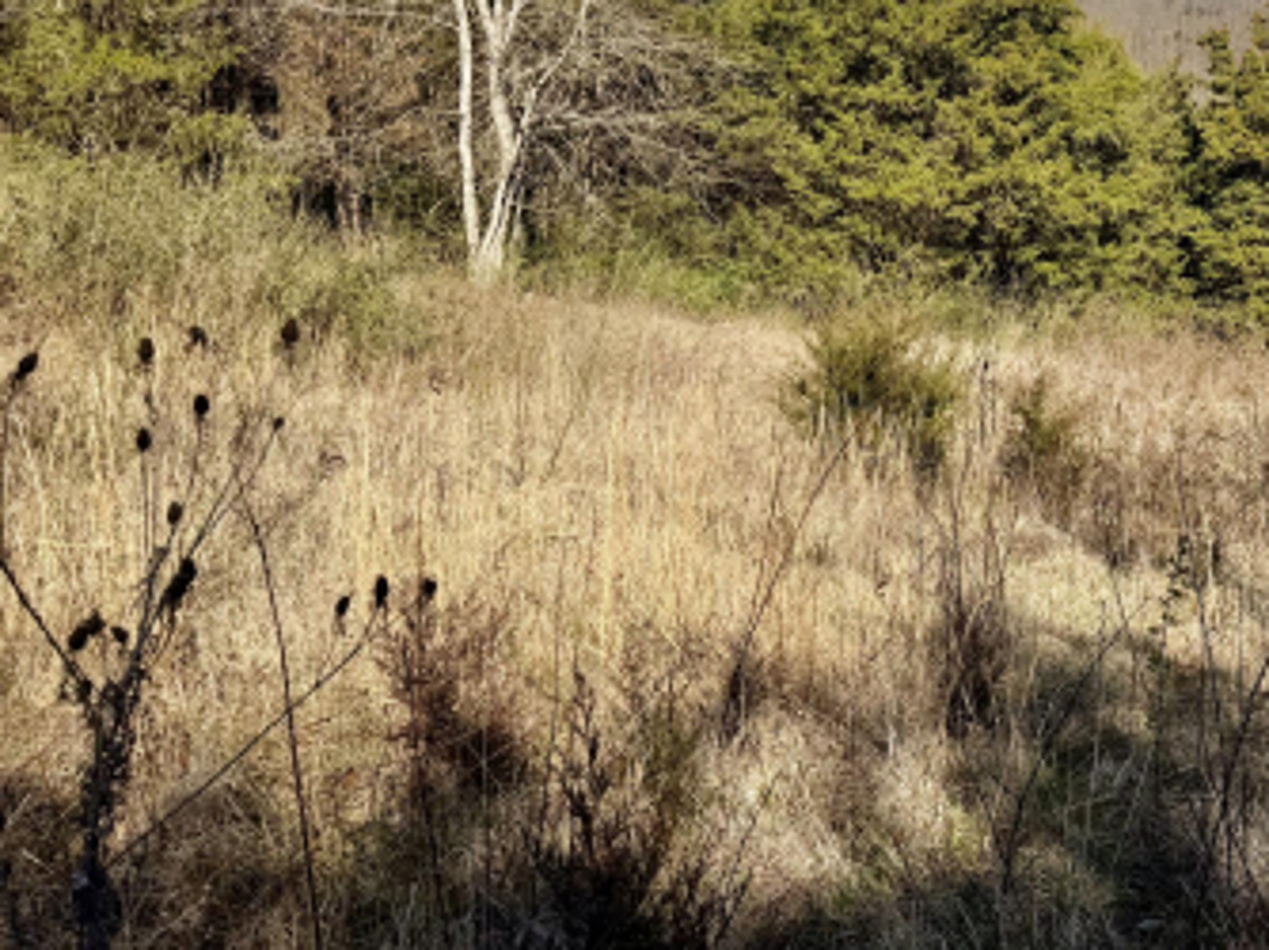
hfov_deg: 37.6
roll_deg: +0.3
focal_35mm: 48
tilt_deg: -5.5
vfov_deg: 29.5
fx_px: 1758
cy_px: 190
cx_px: 1089
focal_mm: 6.76
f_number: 1.78
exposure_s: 1/4167
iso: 80
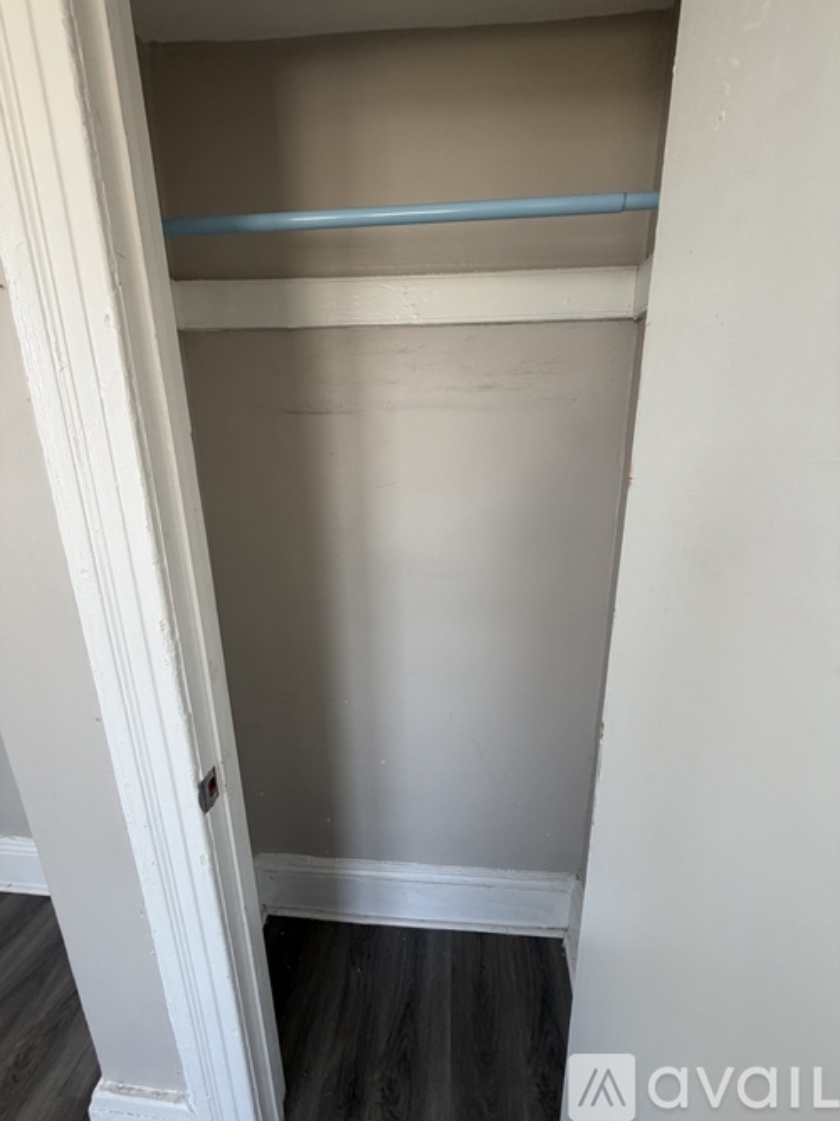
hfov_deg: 85.7
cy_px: 560
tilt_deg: -14.2
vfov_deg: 102.1
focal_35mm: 14
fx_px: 453
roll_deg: +2.7
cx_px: 420
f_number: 2.2
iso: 125
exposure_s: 1/121
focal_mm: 2.22
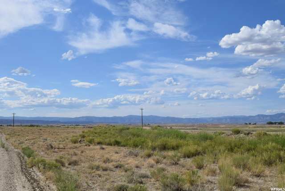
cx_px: 142
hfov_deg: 43.6
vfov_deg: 29.9
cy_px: 96
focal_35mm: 45
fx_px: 357
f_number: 11
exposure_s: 1/500
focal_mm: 30
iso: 200
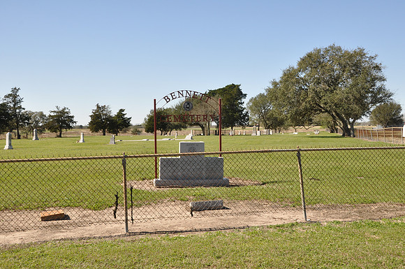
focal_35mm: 39
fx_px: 438
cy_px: 134
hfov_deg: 49.6
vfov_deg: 34.1
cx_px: 202
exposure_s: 1/125
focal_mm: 26
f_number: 11
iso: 200
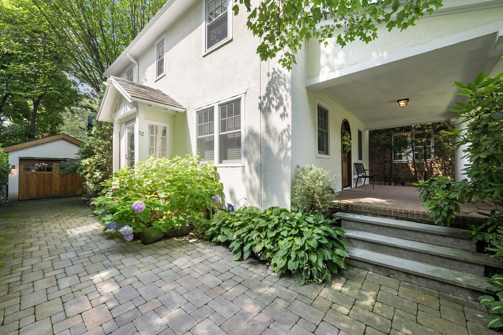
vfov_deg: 81.2
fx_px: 196
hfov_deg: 104.3
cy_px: 168
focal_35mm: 14
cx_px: 252
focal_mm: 14
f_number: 9
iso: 320
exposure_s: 1/60
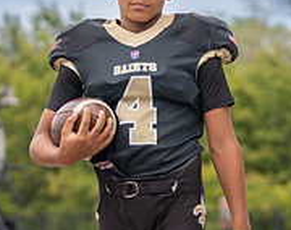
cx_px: 171
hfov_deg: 7.5
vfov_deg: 5.9
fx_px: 2227
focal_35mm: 260
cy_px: 199
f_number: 2.8
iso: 100
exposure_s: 1/250
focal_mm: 70
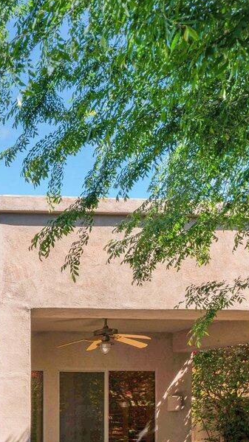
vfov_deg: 42.1
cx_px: -217
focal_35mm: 43
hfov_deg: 19.4
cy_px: 424
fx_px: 505
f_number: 10
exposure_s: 1/50
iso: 100
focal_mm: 12
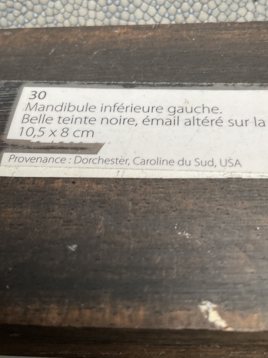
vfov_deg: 49.9
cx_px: 141
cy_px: 147
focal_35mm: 37
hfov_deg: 38.6
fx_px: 382
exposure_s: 1/120
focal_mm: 3
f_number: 1.8
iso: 40
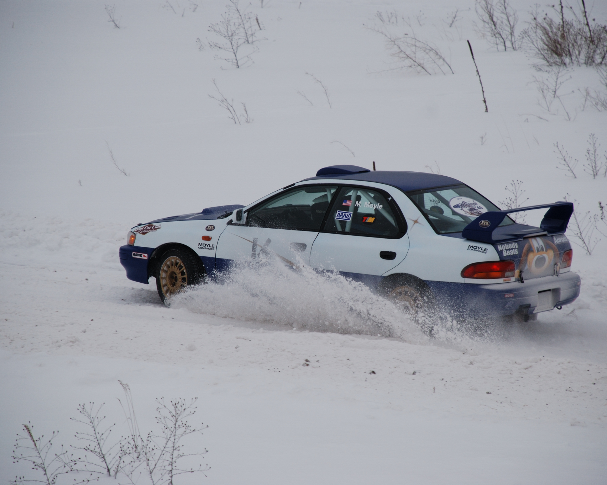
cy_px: 242
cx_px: 307
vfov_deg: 6.8
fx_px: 4106
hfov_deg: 8.5
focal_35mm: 229
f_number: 5.6
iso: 200
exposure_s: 1/800
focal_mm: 135
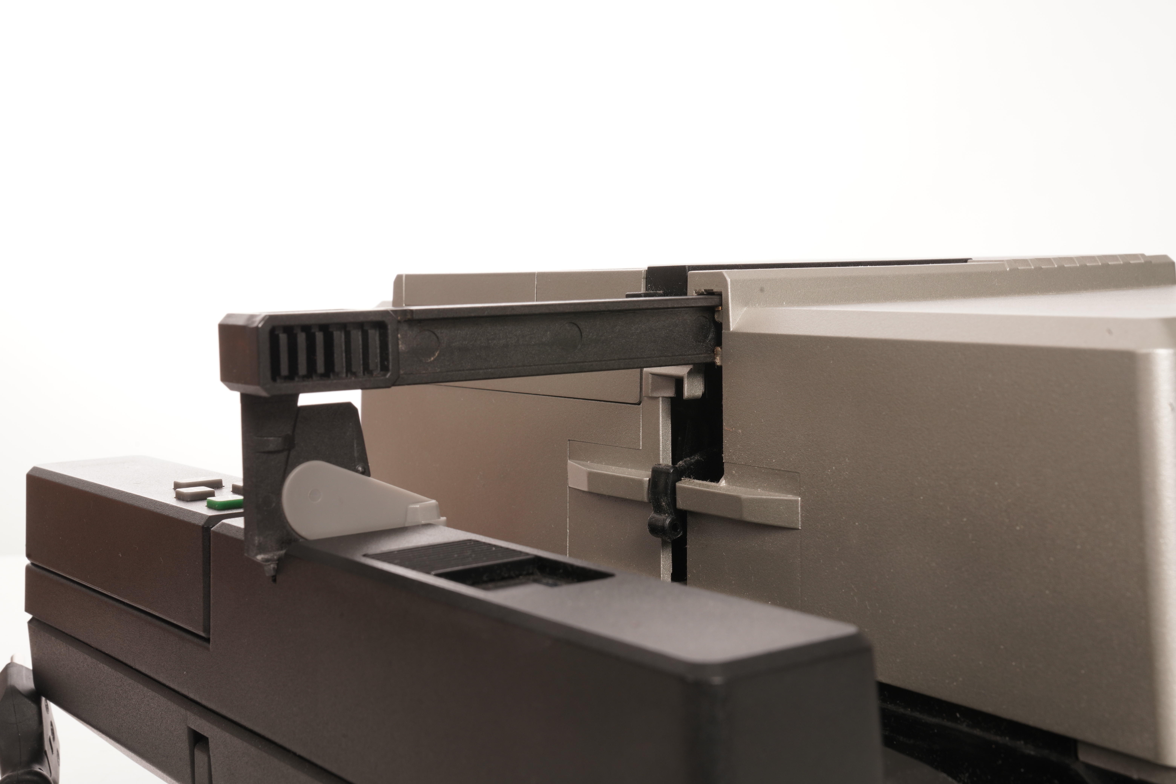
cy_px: 392
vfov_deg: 27.5
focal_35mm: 49
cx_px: 588
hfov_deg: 40.3
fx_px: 1601
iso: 400
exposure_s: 1/160
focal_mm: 49
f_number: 20
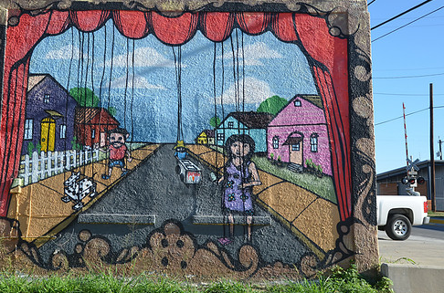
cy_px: 123
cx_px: 190
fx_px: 529
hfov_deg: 45.4
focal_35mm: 43
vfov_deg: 30.9
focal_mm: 24
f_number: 5.6
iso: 200
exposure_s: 1/125
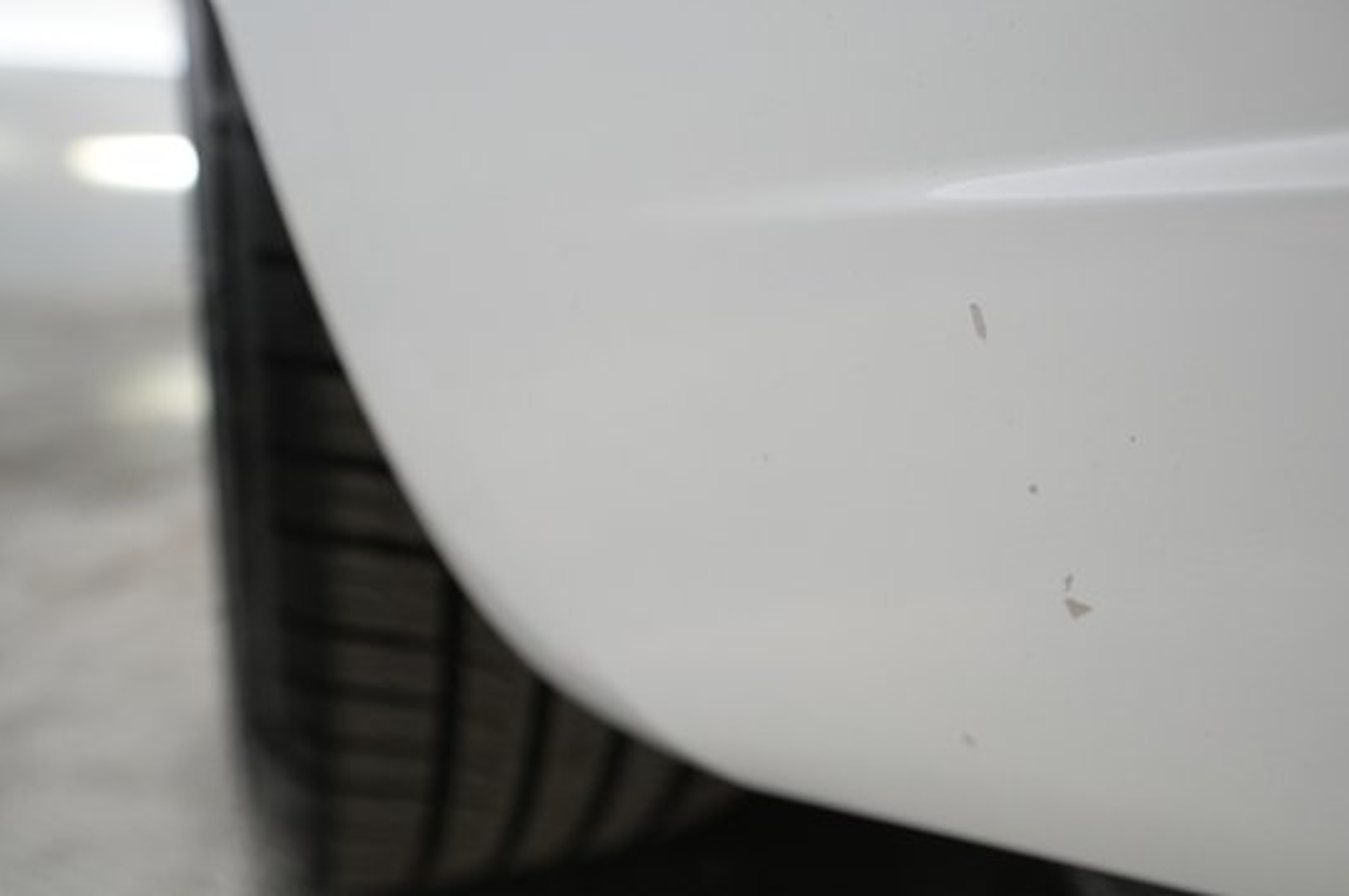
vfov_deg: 39.9
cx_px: 788
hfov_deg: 57.0
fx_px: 1235
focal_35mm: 33
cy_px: 442
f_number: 4.5
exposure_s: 1/100
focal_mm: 28
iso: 1250
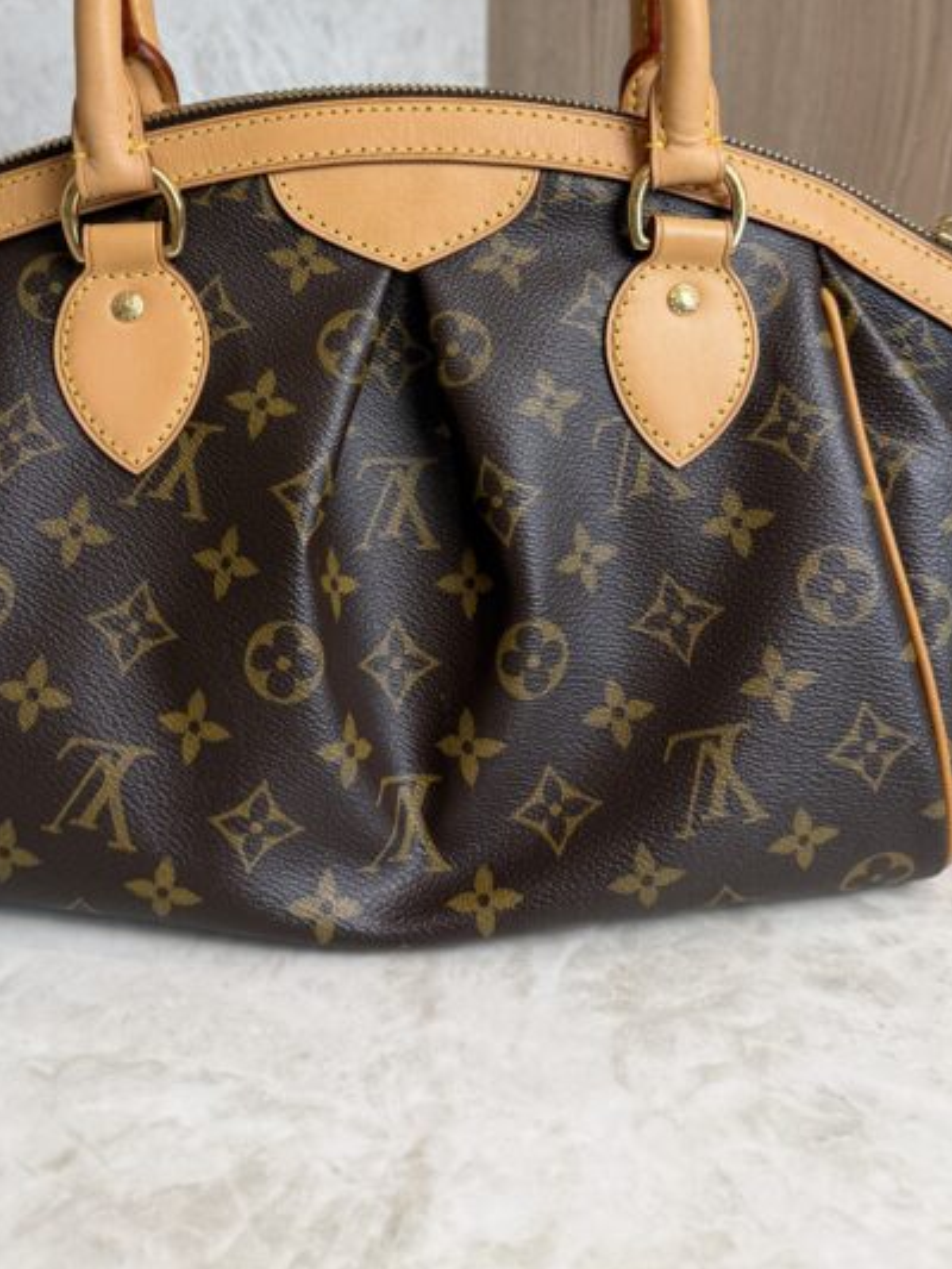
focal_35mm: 36
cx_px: 390
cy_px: 319
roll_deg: +0.6
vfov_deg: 49.3
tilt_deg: -16.4
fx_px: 1320
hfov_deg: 39.5
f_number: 1.78
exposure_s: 1/120
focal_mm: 6.76
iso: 100
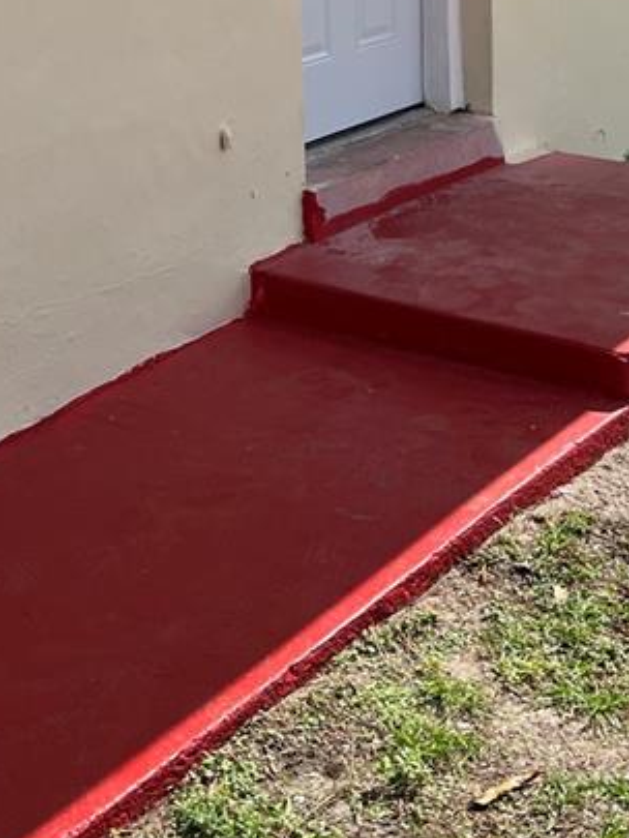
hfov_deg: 19.1
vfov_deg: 23.9
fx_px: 1865
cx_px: 306
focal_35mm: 77
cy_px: -50
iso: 50
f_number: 1.5
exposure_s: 1/3968
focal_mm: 5.7
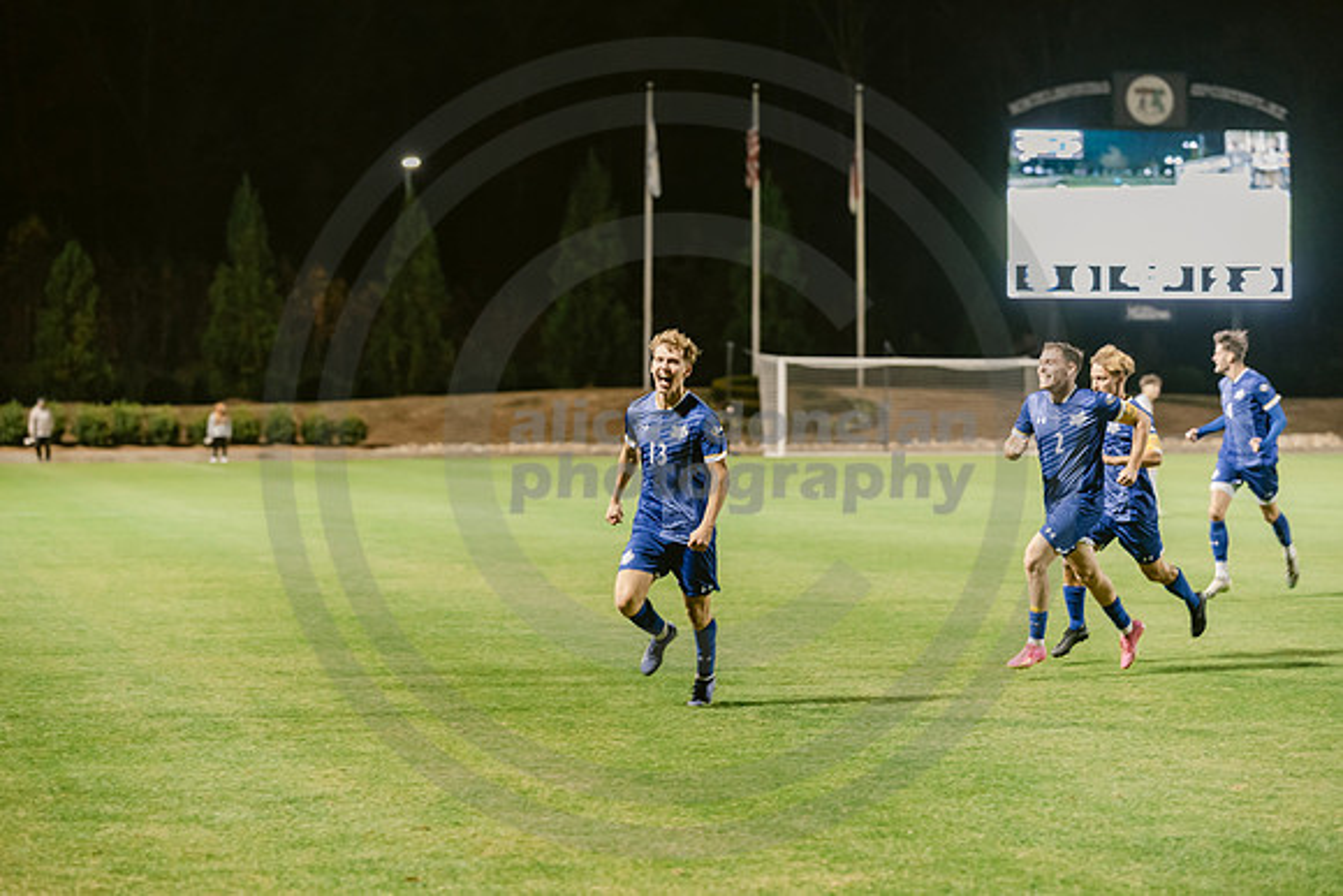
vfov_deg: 11.8
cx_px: 672
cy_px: 448
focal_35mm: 116
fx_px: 4328
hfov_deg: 17.6
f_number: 3.2
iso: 1600
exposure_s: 1/250
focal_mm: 116
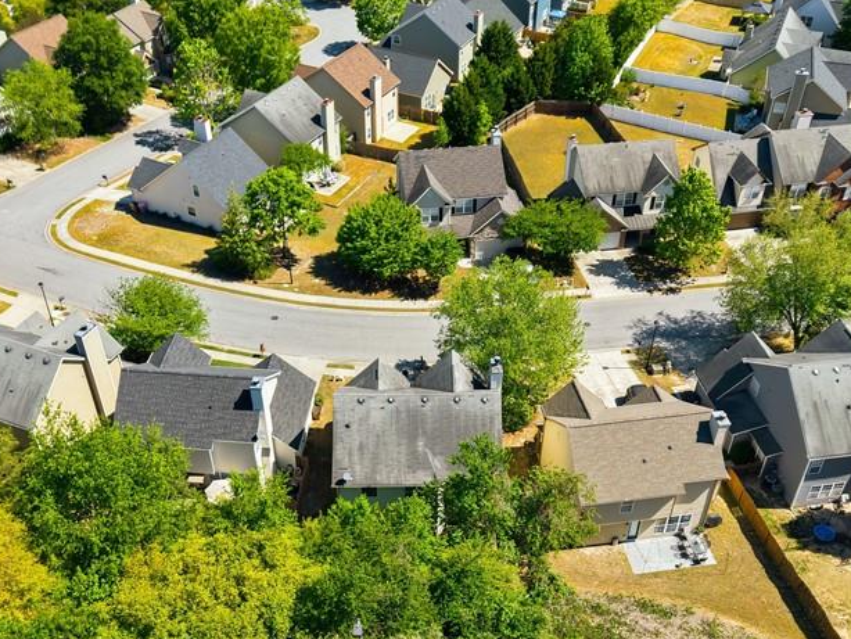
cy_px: 464
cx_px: 421
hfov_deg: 46.8
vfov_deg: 35.3
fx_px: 984
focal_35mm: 40
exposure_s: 1/250
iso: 100
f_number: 1.8
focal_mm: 8.7
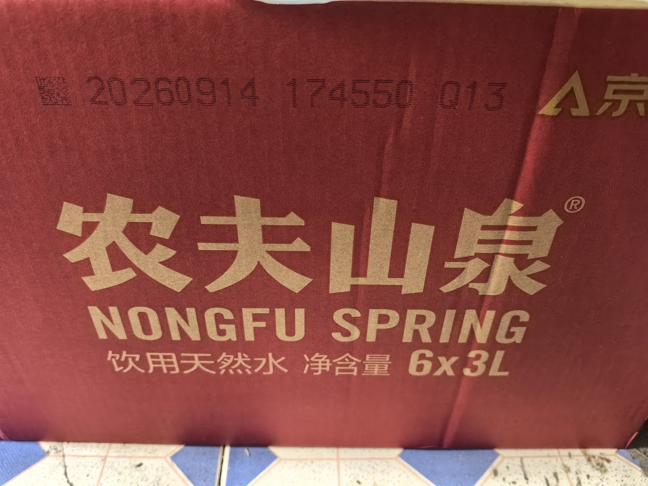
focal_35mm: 27
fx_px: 505
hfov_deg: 65.3
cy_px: 243
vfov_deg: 51.4
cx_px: 324
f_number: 2
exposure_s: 1/33.3
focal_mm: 6.98
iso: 500
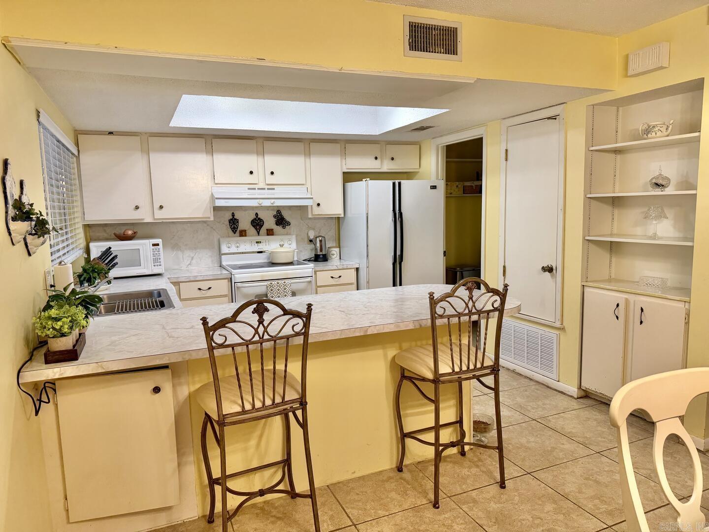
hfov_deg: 71.6
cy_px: 266
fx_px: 492
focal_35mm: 24
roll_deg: +2.3
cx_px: 354
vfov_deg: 56.8
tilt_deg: -7.4
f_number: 1.78
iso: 200
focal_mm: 6.76
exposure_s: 1/120
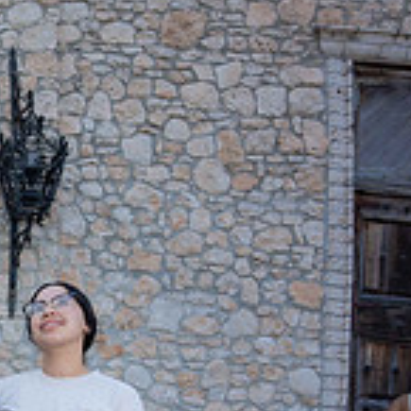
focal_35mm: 68
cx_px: -383
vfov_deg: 22.6
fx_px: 913
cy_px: 534
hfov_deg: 18.3
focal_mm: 20
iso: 125
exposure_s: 1/400
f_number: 2.8
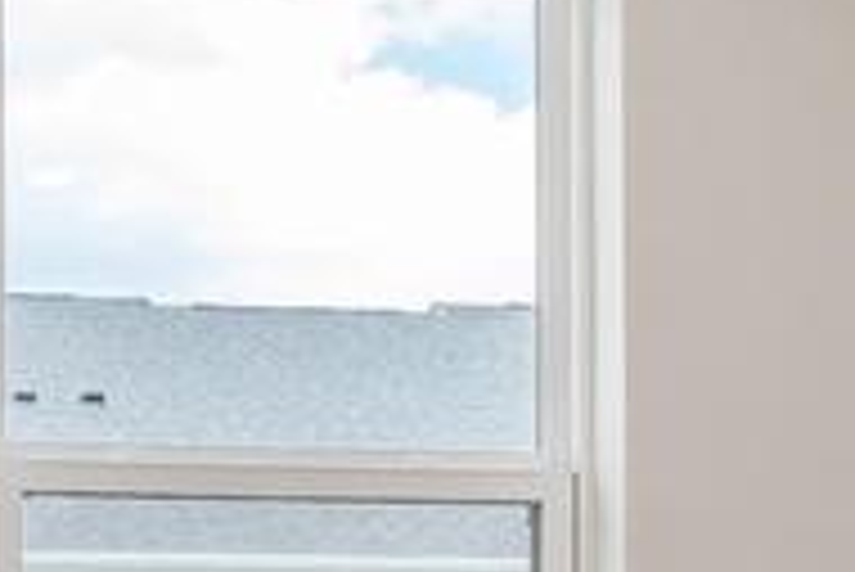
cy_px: 761
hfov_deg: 16.3
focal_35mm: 121
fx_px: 2876
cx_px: -117
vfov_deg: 11.1
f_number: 11
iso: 400
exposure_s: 1/50
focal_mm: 16
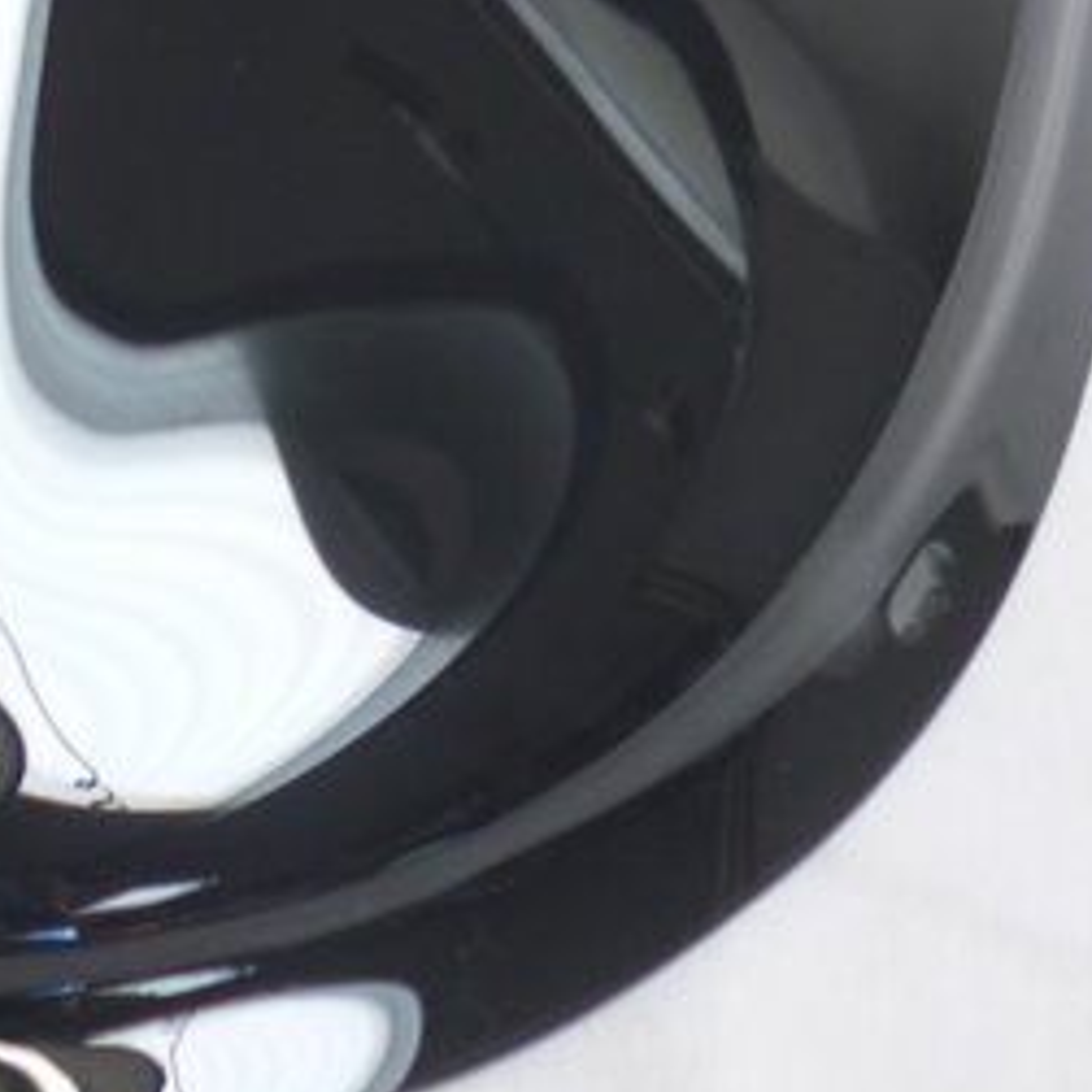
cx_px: -183
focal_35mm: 119
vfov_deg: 13.8
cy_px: -496
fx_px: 4247
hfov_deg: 14.2
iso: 80
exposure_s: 1/15
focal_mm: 5.5
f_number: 2.8
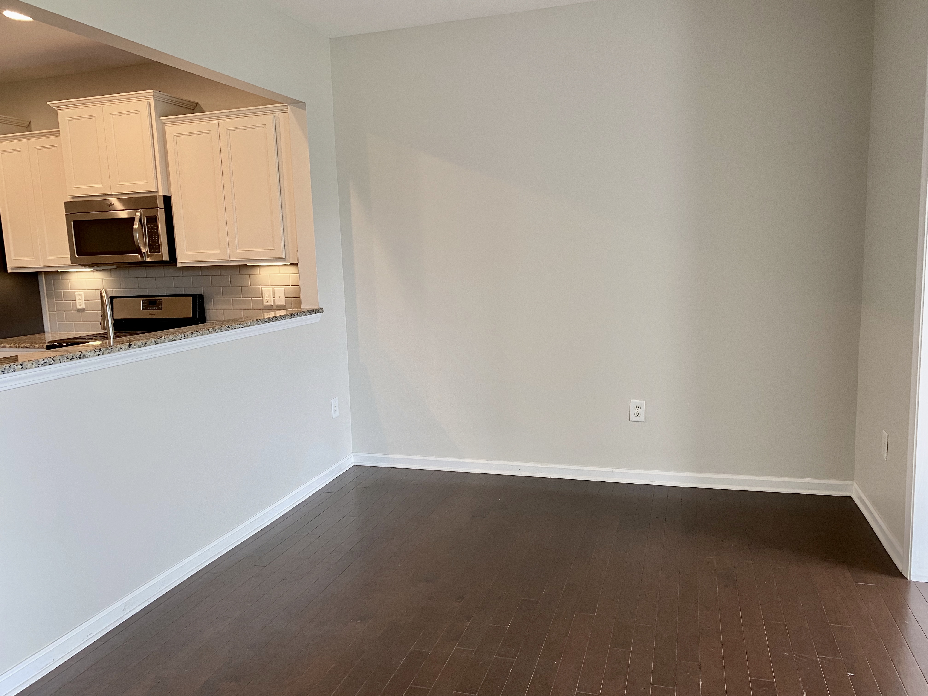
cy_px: 348
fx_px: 697
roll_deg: +1.9
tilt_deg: -7.9
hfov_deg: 67.3
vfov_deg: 53.1
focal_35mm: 26
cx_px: 464
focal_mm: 4.25
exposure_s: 1/60
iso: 80
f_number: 1.8
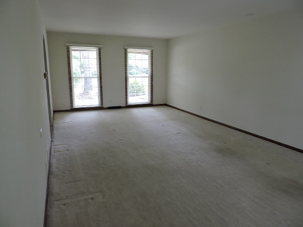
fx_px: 210
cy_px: 114
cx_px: 152
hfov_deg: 71.6
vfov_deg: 56.8
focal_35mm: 24
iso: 160
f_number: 3
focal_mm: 4.3
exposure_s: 1/30
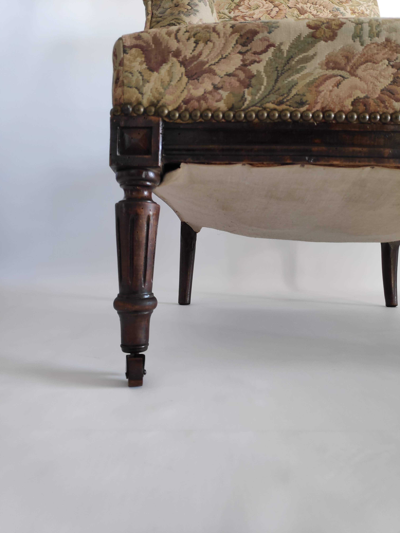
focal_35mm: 20
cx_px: 200
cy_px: 266
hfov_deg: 66.0
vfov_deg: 81.7
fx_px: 308
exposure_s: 1/100
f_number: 1.9
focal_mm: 3.94
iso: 517
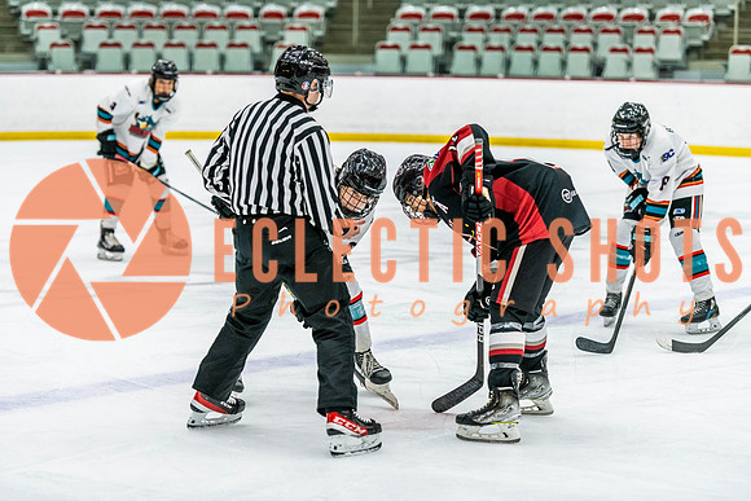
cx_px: 376
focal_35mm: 112
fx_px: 2337
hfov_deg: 18.3
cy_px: 250
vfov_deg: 12.2
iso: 2200
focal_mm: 112
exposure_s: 1/640
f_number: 2.8
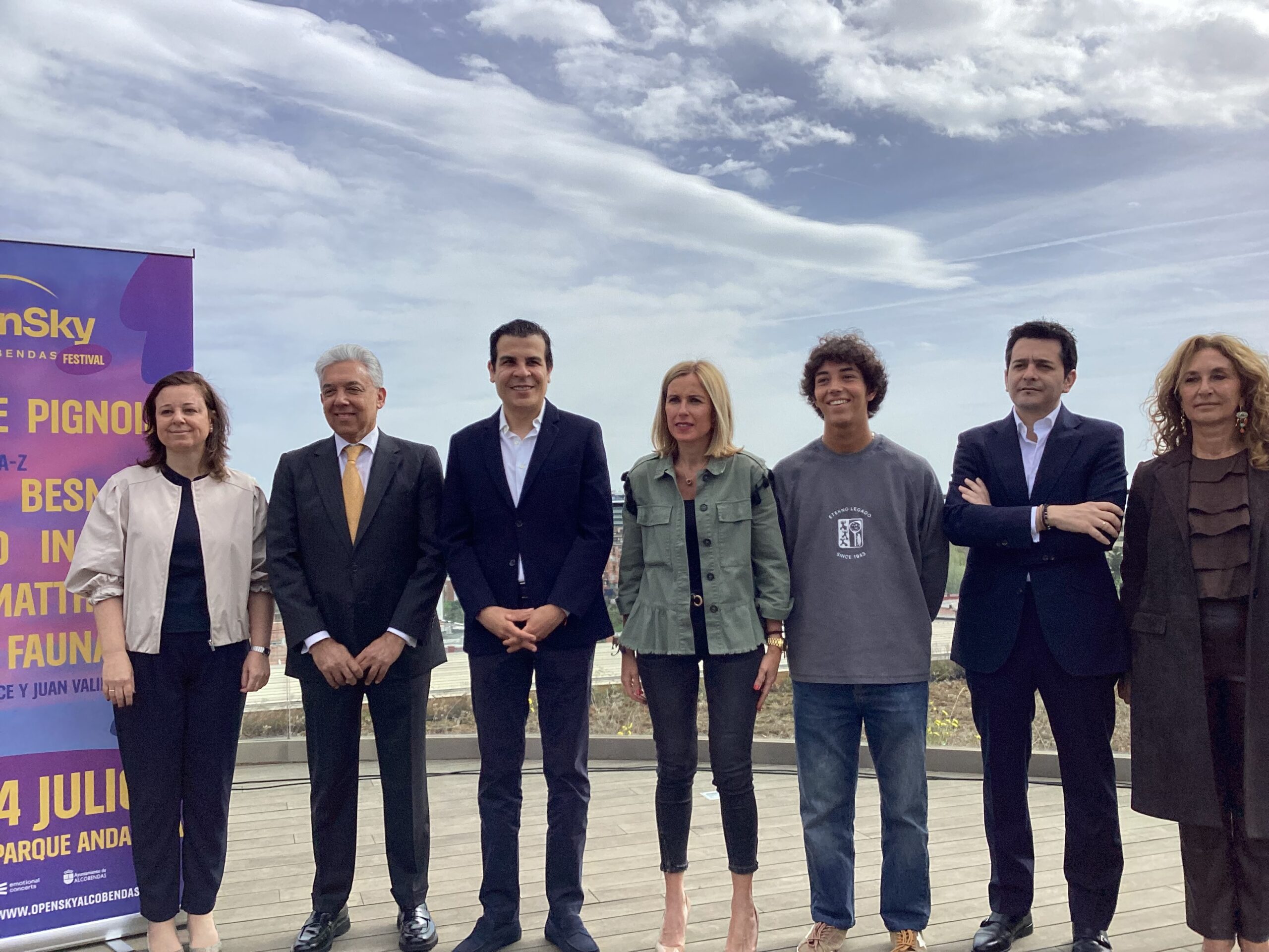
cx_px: 634
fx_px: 1136
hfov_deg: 58.4
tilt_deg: +0.5
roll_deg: +0.5
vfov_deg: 45.4
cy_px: 476
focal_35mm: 31
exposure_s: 1/1773
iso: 25
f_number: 2.4
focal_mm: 3.3
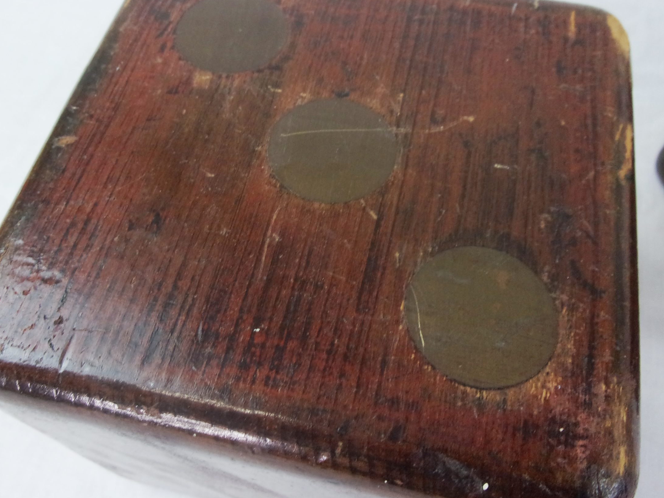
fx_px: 633
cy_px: 222
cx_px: 312
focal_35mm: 33
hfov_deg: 55.3
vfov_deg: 42.9
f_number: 3.9
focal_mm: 5.1
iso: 122
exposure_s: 1/34
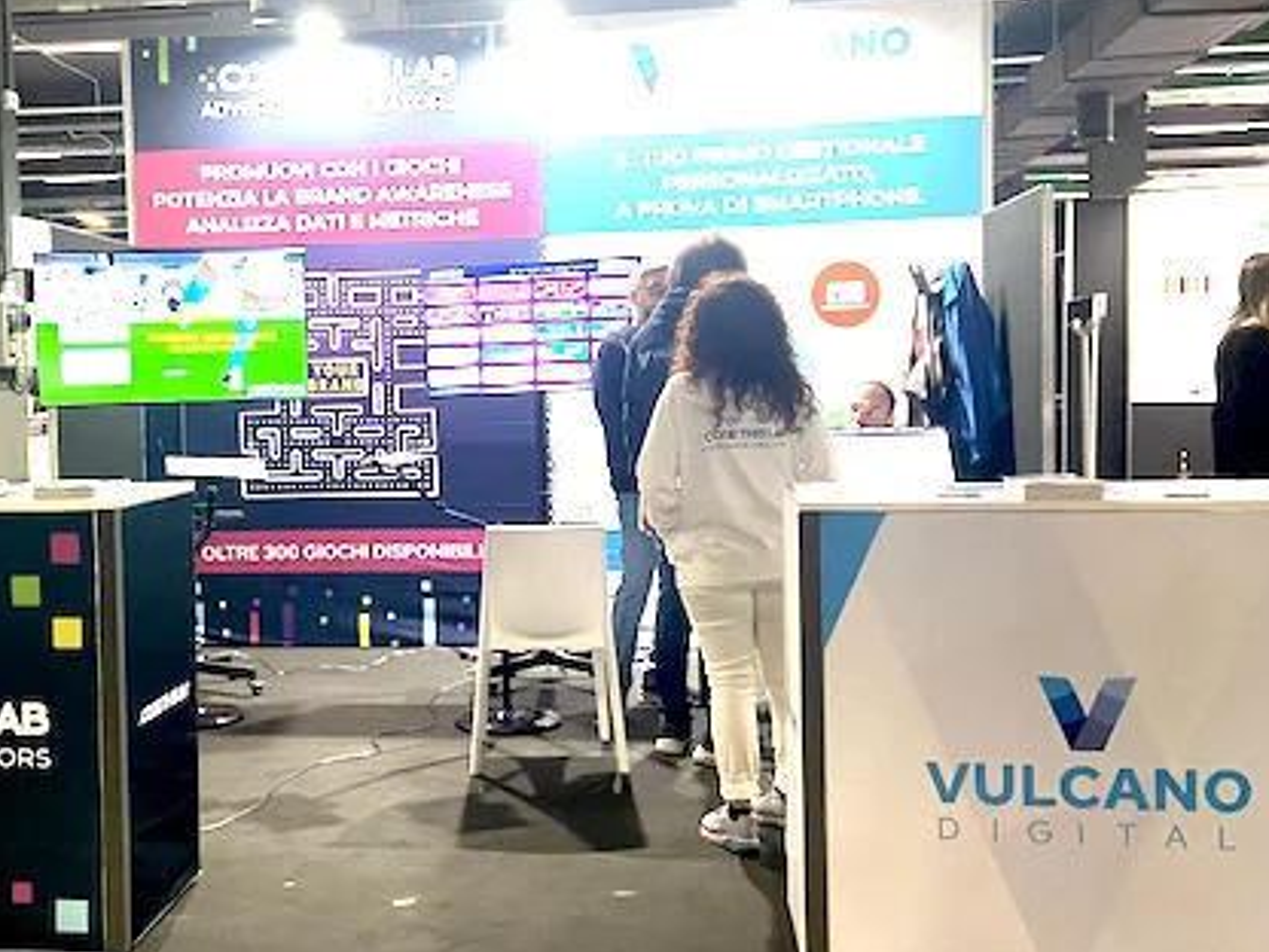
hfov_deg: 46.3
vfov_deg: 36.0
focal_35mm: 40
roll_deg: +1.7
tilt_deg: -2.9
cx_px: 455
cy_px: 476
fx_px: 1466
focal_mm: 4.25
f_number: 1.8
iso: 320
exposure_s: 1/50
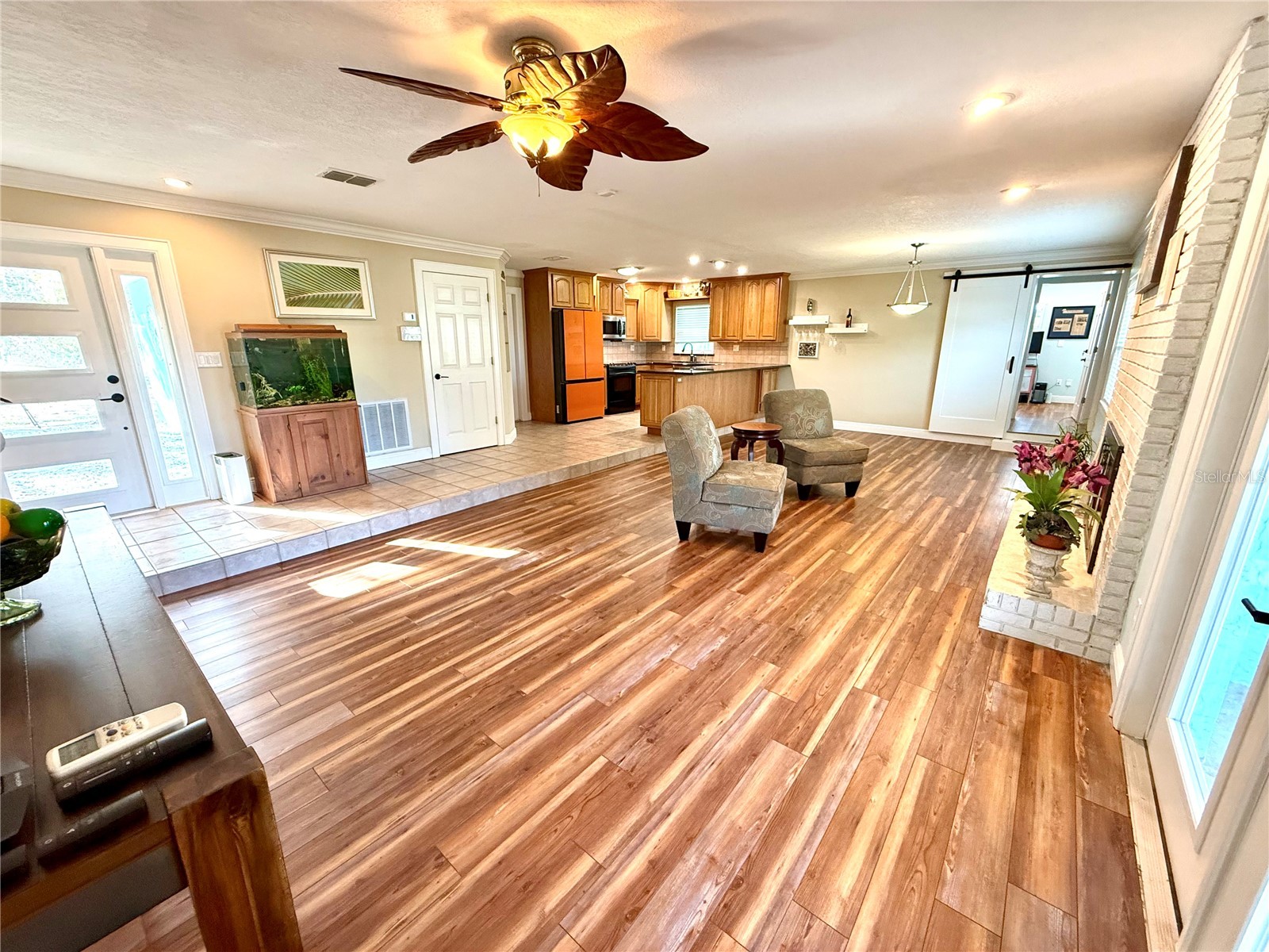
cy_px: 476
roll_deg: +0.0
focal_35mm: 14
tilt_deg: -14.6
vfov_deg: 85.7
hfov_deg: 102.1
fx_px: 513
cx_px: 634
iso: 400
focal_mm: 2.22
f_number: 2.2
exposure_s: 1/60
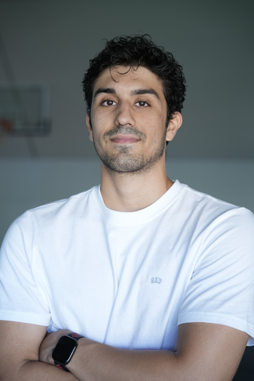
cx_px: 127
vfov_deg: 33.9
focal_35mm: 59
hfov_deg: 23.0
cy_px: 190
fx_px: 625
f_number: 2.8
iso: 400
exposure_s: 1/80
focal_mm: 59.1
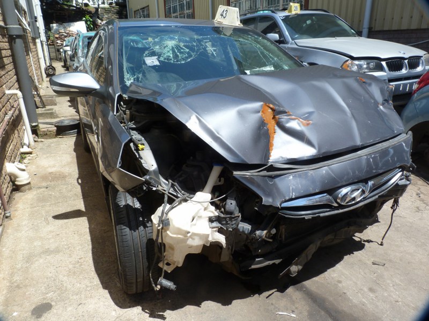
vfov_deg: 54.9
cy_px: 160
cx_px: 214
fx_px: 310
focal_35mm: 25
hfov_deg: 69.4
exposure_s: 1/200
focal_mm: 4.5
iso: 80
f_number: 5
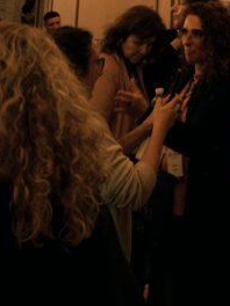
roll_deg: -1.4
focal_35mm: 93
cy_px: -150
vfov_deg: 18.7
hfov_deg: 15.4
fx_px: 824
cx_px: 265
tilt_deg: +8.3
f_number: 1.78
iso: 125
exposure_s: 1/50
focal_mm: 6.76
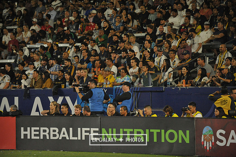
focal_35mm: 200
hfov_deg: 10.3
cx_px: 118
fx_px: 1310
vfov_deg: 6.9
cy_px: 78
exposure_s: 1/1250
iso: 3200
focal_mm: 200
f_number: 3.2
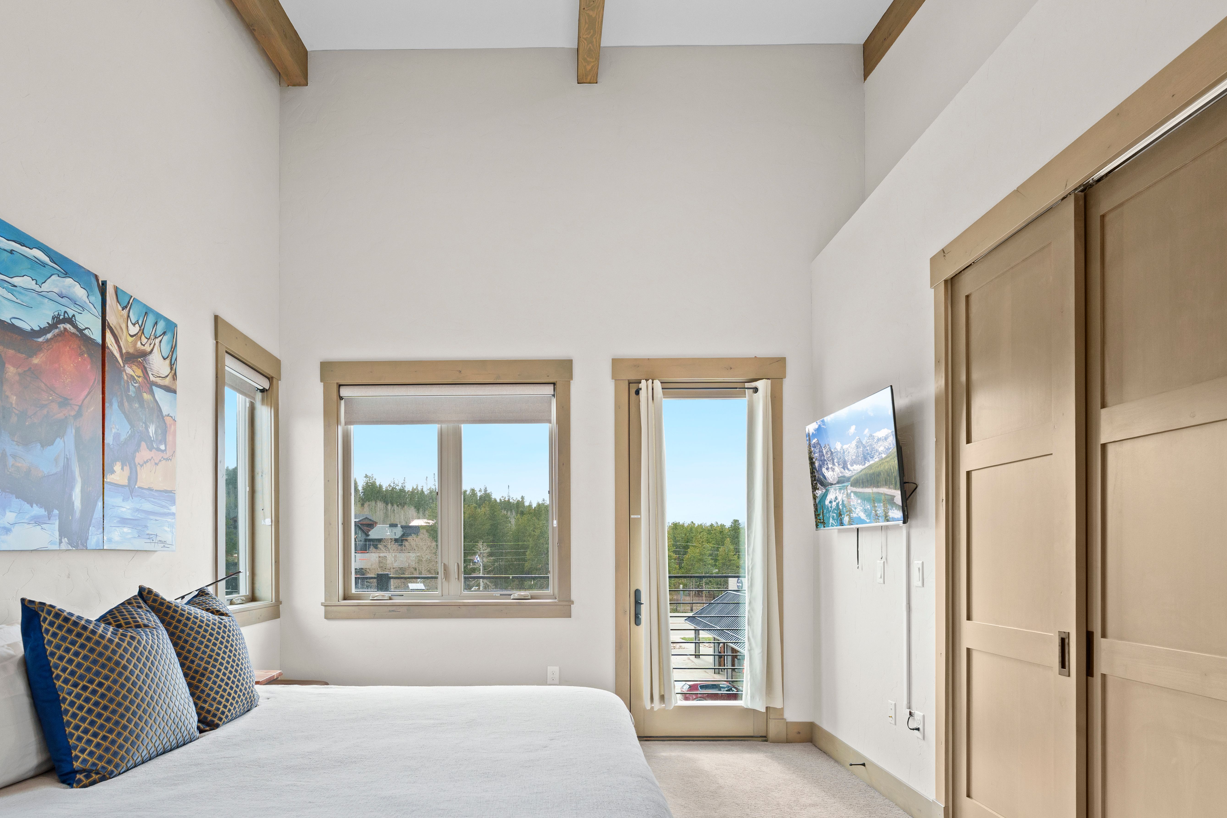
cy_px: 535
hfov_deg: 80.7
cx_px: 529
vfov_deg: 58.4
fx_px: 716
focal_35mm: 21
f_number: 5.6
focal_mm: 16
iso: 800
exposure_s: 1/25
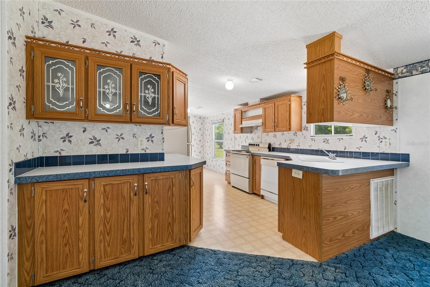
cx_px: 215
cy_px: 144
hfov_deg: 100.4
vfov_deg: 77.3
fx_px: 179
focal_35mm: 15
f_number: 7.1
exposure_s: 1/4
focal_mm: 10
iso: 100
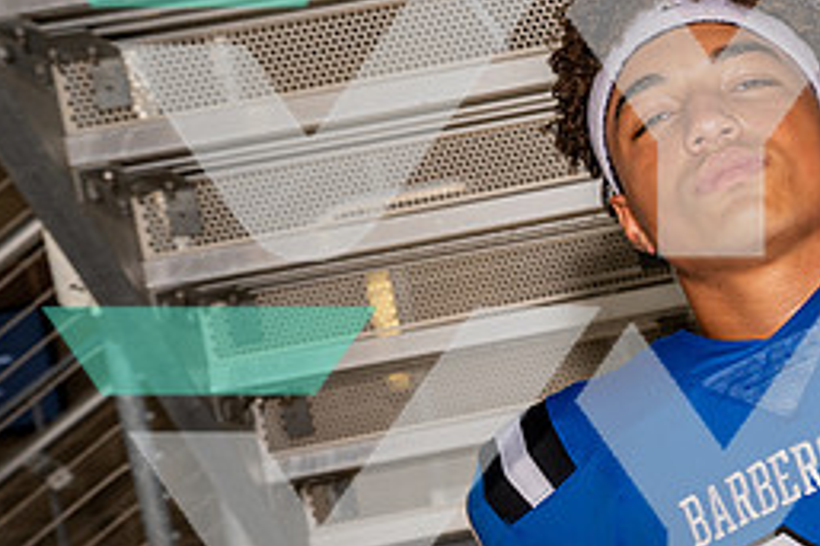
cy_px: 477
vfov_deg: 13.1
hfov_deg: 19.0
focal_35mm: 104
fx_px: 2367
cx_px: 855
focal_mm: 46
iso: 100
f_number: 7.1
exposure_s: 1/250
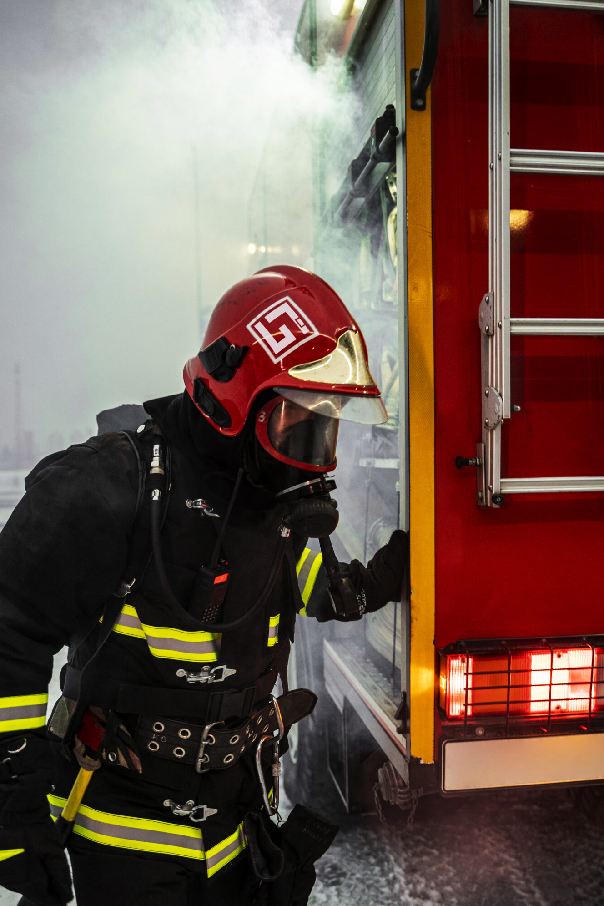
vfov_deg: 52.8
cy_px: 534
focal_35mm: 36
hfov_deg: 36.9
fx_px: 906
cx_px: 332
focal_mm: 28
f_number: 2.8
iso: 1000
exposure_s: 1/200
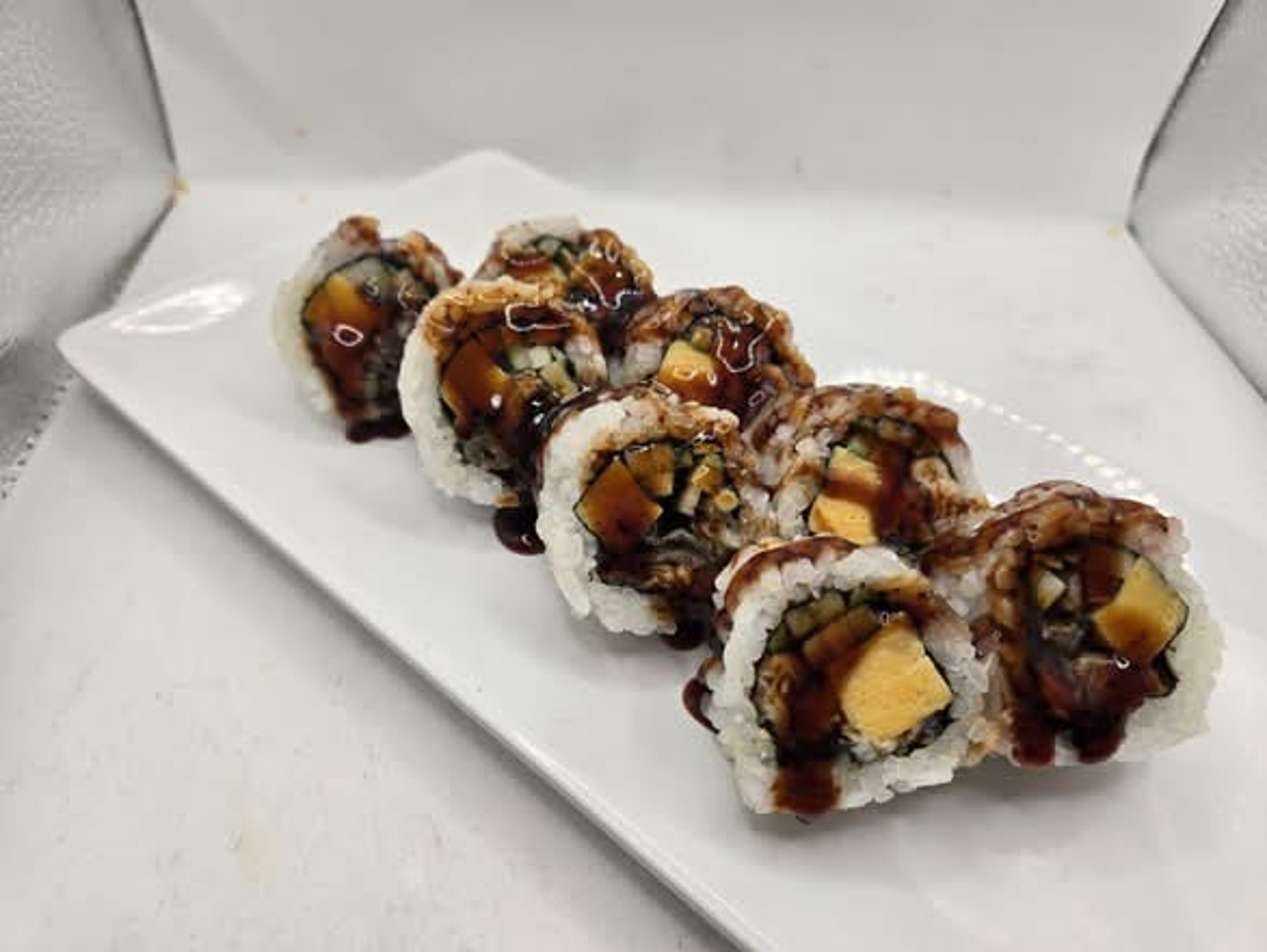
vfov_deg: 58.9
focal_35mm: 23
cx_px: 634
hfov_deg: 73.9
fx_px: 842
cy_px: 476
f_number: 1.8
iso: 25
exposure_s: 1/304
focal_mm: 5.4
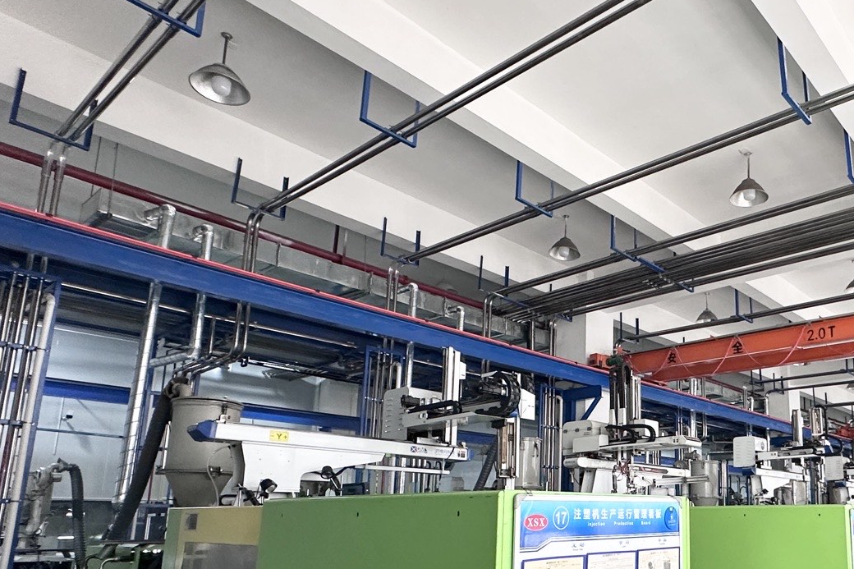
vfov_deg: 45.3
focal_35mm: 28
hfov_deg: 61.4
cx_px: 651
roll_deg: -0.4
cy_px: 402
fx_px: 664
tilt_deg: +10.1
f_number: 2.2
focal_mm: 2.22
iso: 320
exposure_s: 1/99
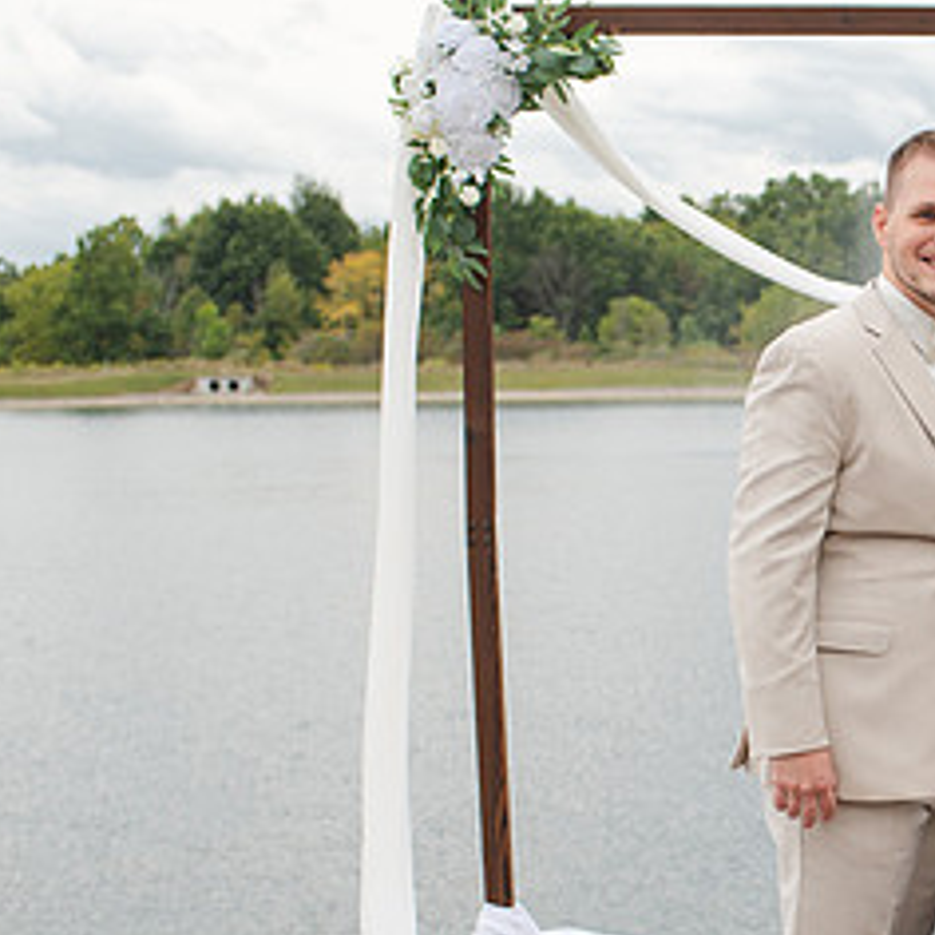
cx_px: 1071
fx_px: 2628
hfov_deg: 19.2
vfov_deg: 20.0
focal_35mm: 86
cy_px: 730
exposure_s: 1/800
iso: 110
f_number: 3.5
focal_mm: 35
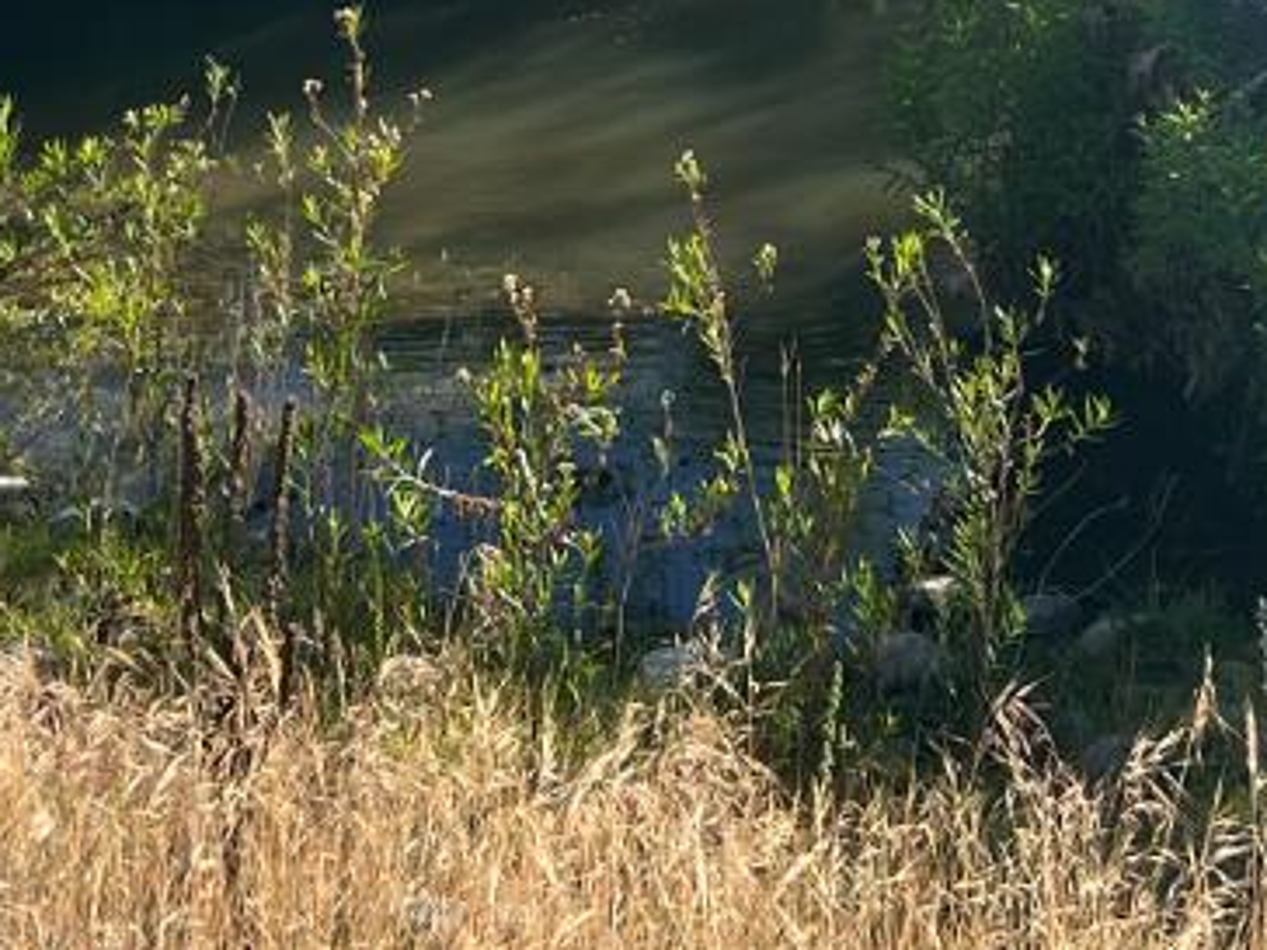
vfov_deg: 13.3
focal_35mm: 107
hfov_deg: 18.3
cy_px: -332
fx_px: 3916
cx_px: 797
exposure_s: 1/1808
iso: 50
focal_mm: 5.7
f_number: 1.5
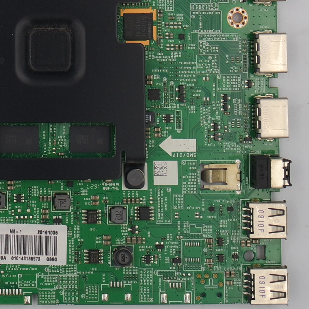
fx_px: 1373
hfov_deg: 12.7
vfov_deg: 12.6
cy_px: -42
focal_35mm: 136
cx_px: 13
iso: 160
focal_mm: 16
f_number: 5.6
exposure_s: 1/100
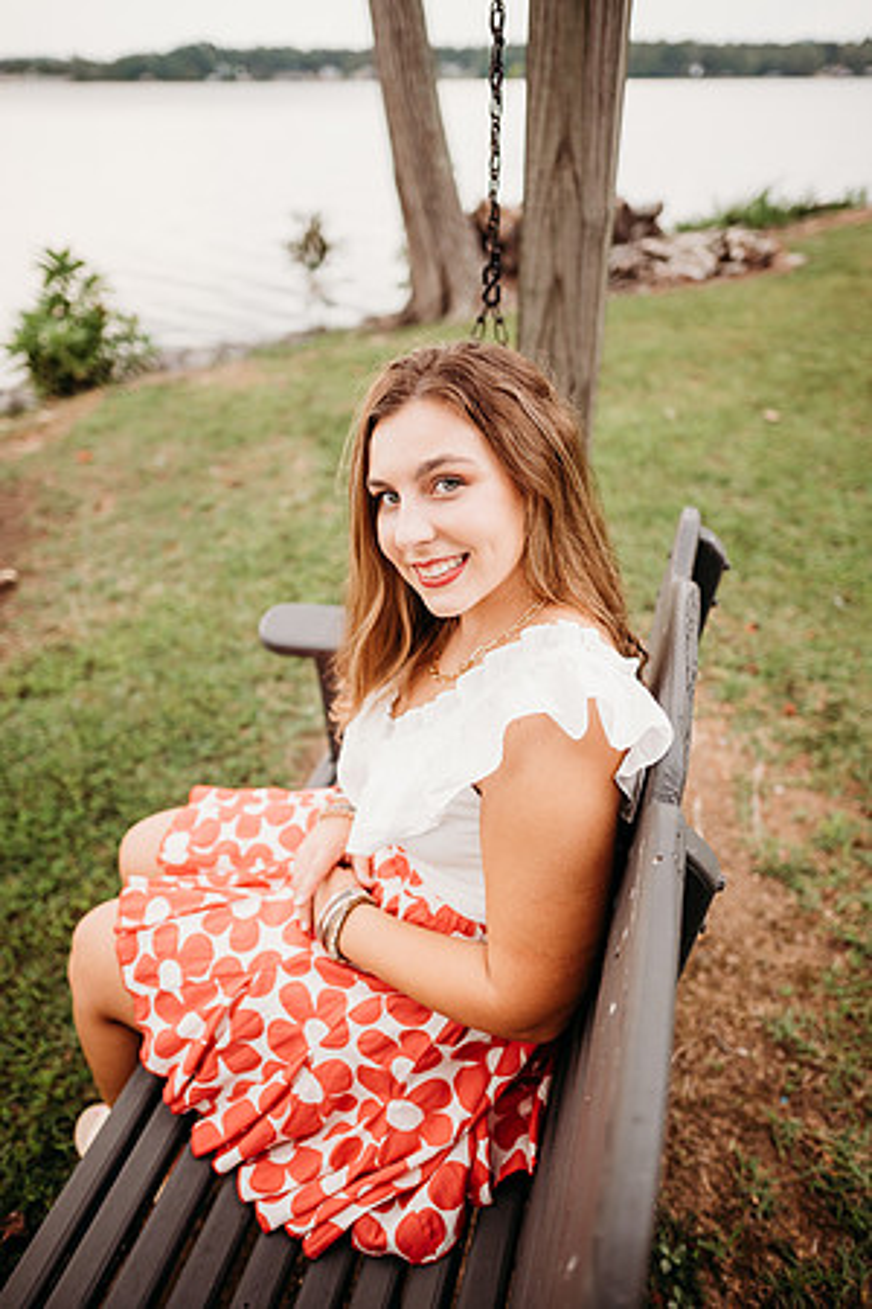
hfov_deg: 53.1
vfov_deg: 73.7
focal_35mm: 24
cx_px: 436
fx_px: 872
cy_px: 654
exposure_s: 1/500
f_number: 2.2
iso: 200
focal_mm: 24
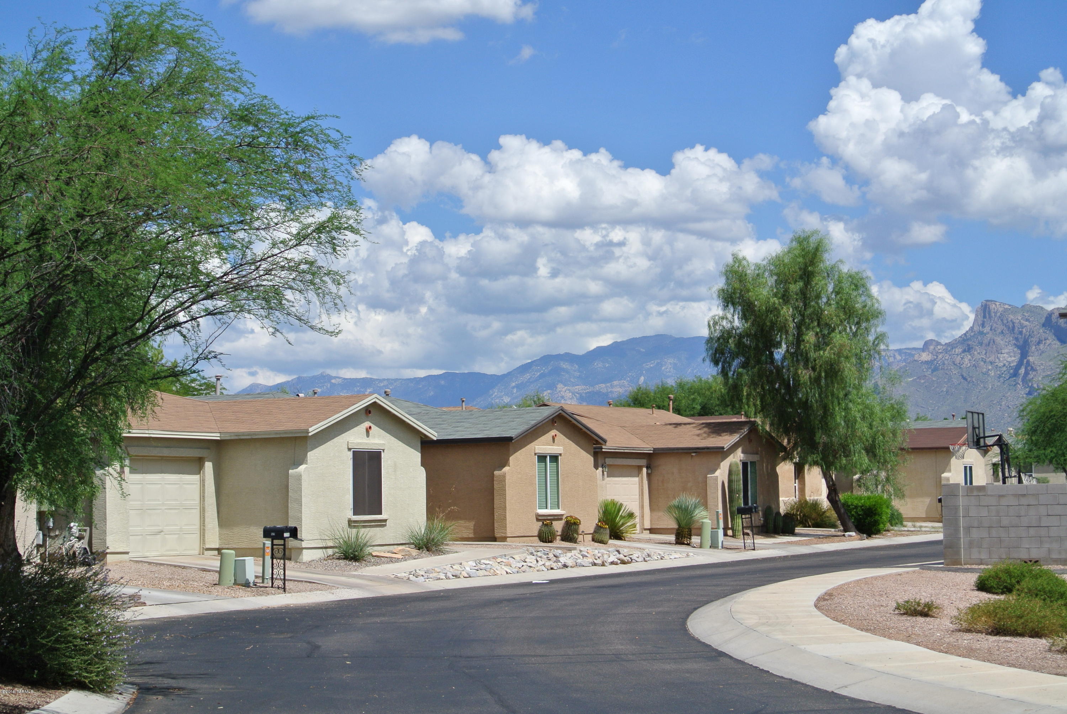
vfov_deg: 21.0
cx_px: 534
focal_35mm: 65
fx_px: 1929
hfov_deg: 30.9
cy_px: 357
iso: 100
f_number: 5.3
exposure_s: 1/800
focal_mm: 24.4
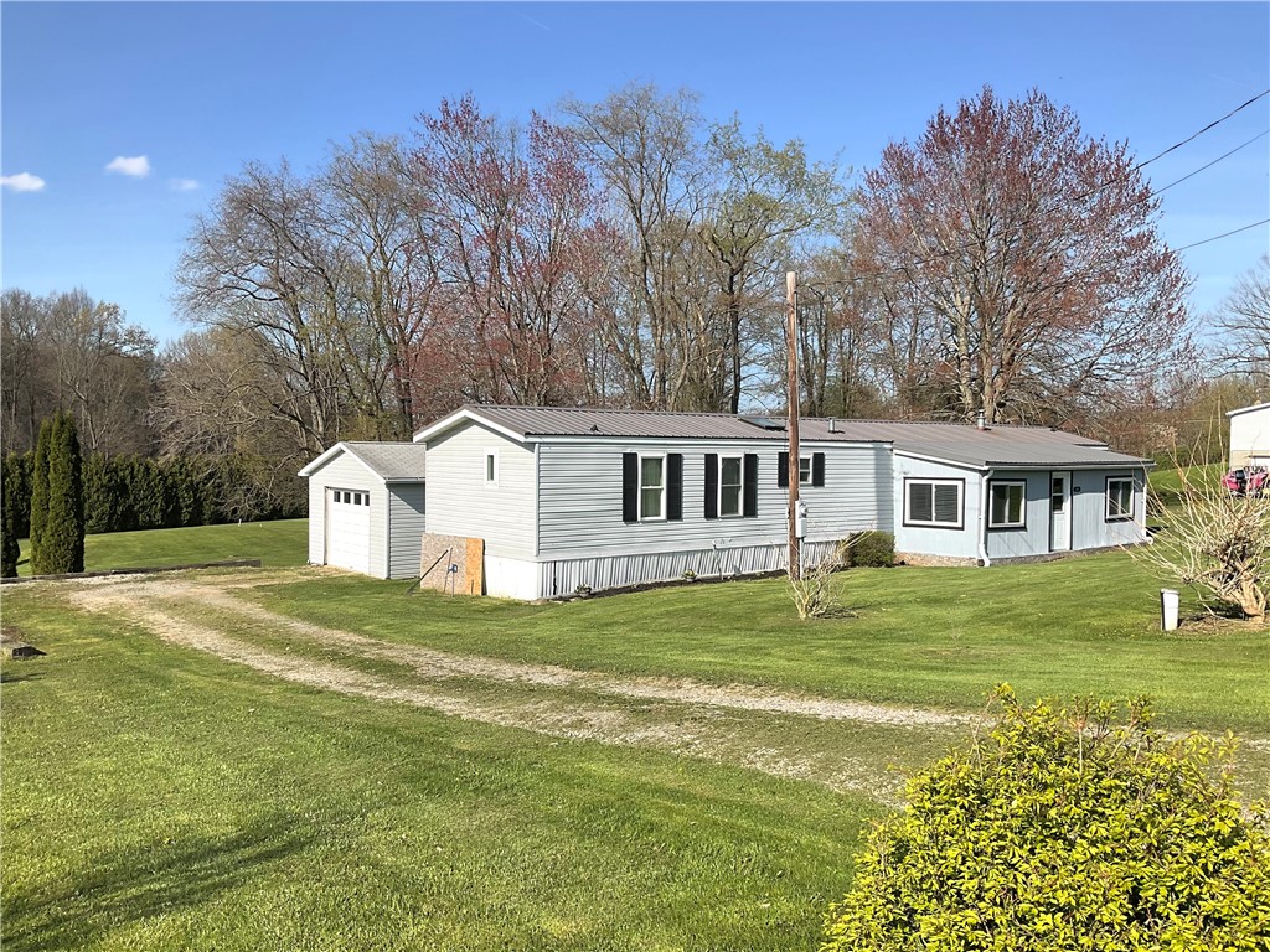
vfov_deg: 48.2
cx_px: 635
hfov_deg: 61.7
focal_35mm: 29
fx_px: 1064
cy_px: 476
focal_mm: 3
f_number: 1.8
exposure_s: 1/2058
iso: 16
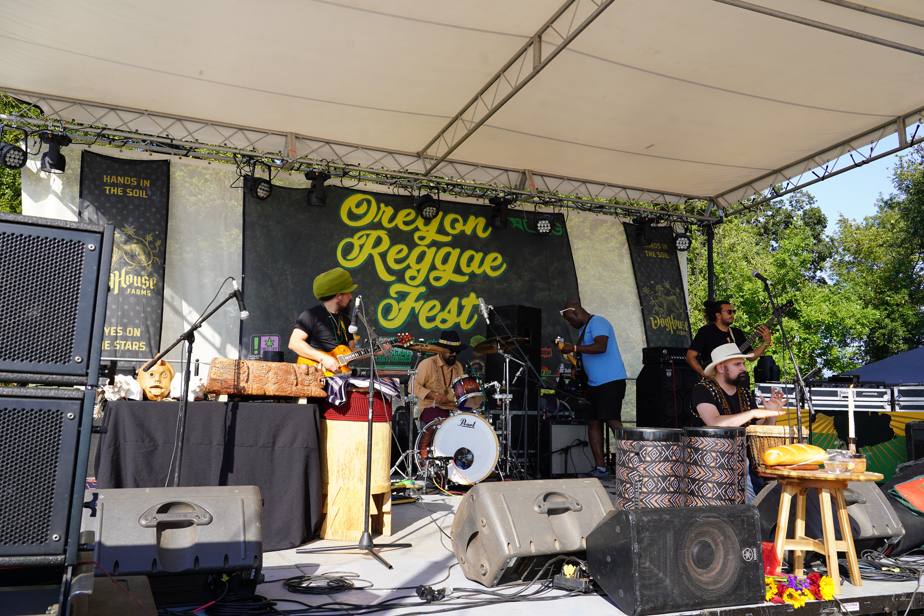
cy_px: 308
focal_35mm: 30
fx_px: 770
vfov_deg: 43.6
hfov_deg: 61.9
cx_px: 462
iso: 100
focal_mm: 30
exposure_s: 1/100
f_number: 8
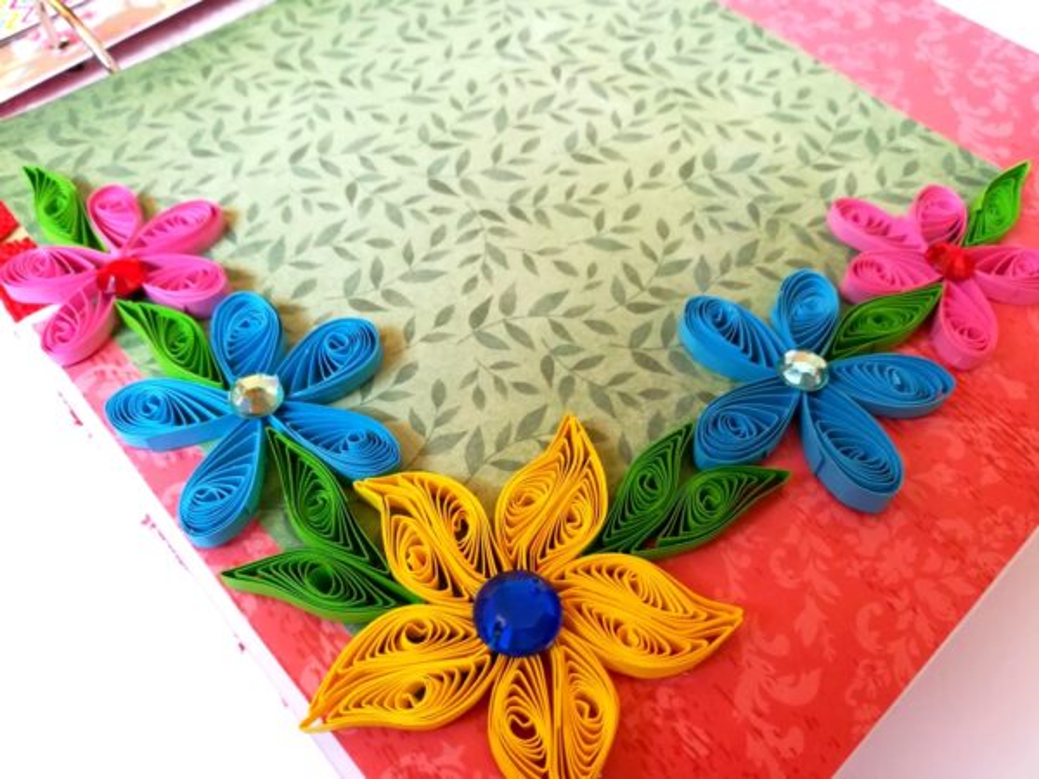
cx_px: 520
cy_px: 390
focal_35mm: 26
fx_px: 780
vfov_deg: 53.1
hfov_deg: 67.3
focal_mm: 3.83
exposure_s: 1/33.3
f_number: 2.2
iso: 125
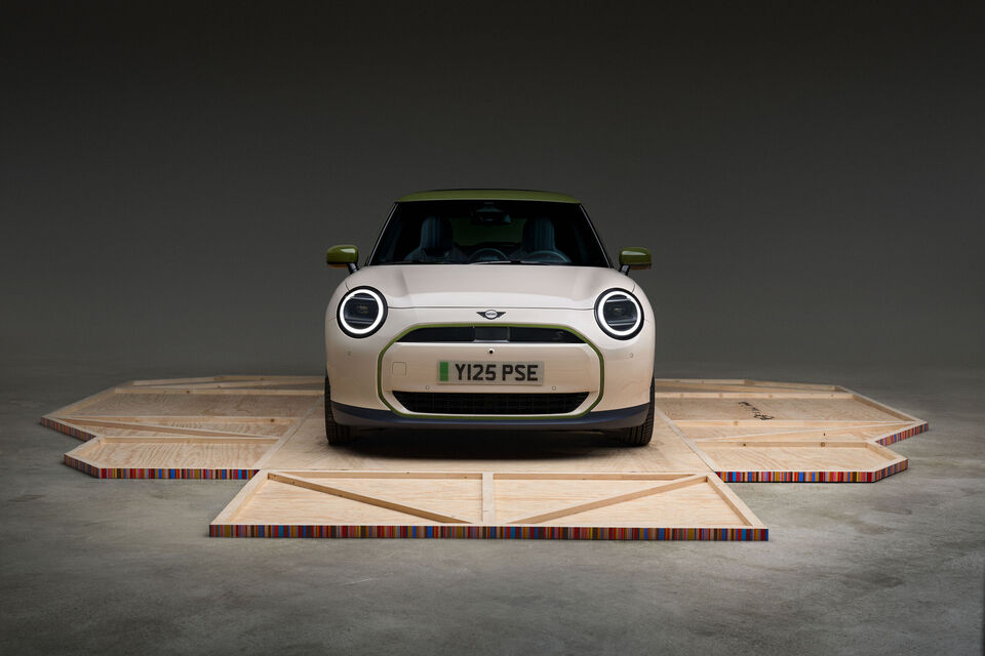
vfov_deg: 27.0
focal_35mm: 50
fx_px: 1368
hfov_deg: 39.6
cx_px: 492
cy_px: 328
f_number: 5
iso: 100
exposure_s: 1/10
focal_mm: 50
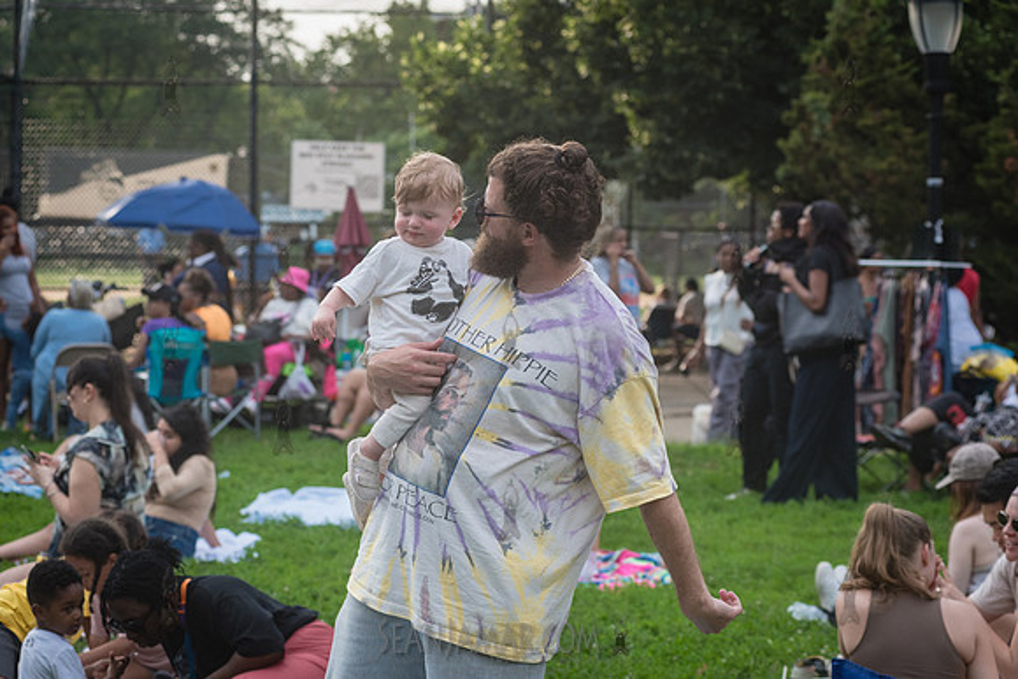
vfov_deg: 15.9
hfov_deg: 23.6
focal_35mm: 86
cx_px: 509
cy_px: 340
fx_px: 2432
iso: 1000
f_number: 5
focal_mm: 86
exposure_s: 1/2500
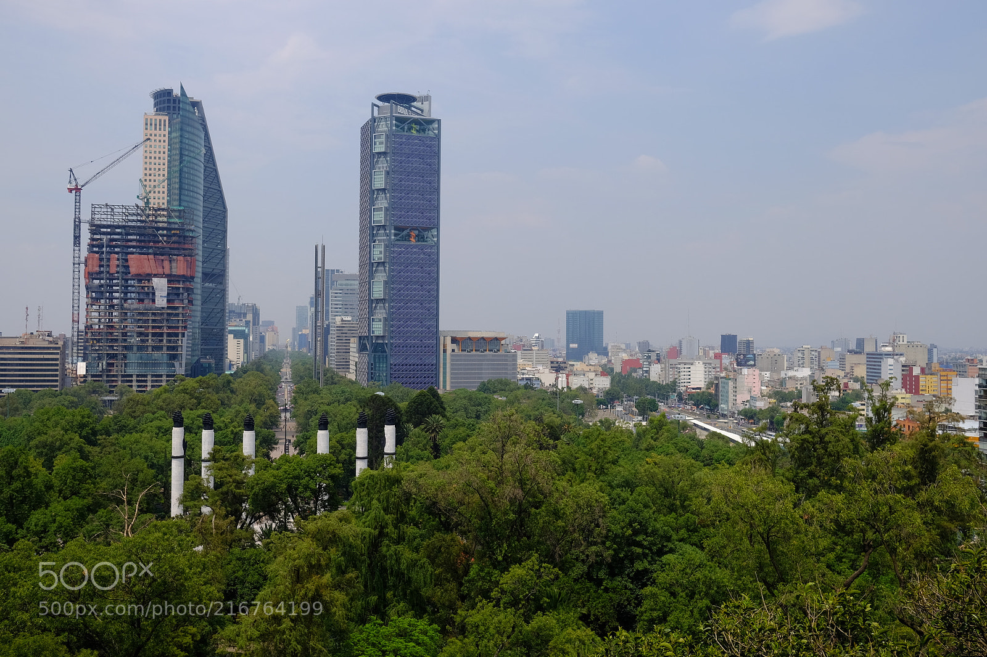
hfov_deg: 54.4
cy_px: 328
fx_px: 959
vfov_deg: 37.8
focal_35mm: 35
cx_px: 494
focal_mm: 23
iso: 200
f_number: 8
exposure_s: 1/550
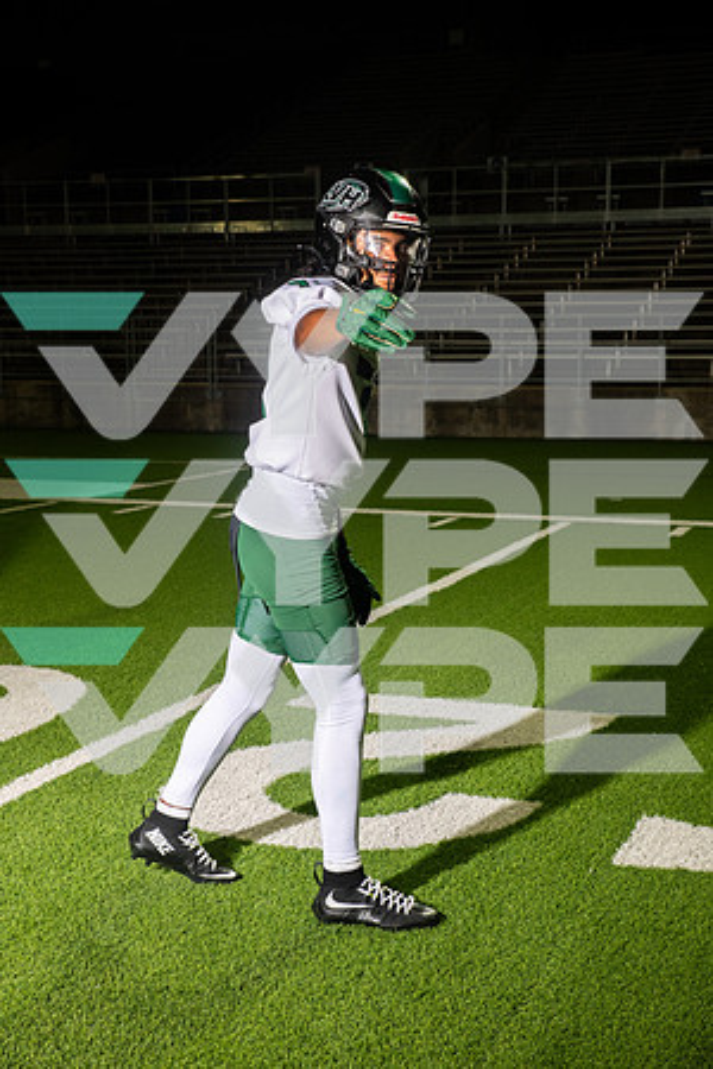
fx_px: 1545
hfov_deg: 26.0
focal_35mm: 52
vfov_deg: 38.2
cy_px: 534
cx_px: 356
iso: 1000
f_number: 7.1
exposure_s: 1/400
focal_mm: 52
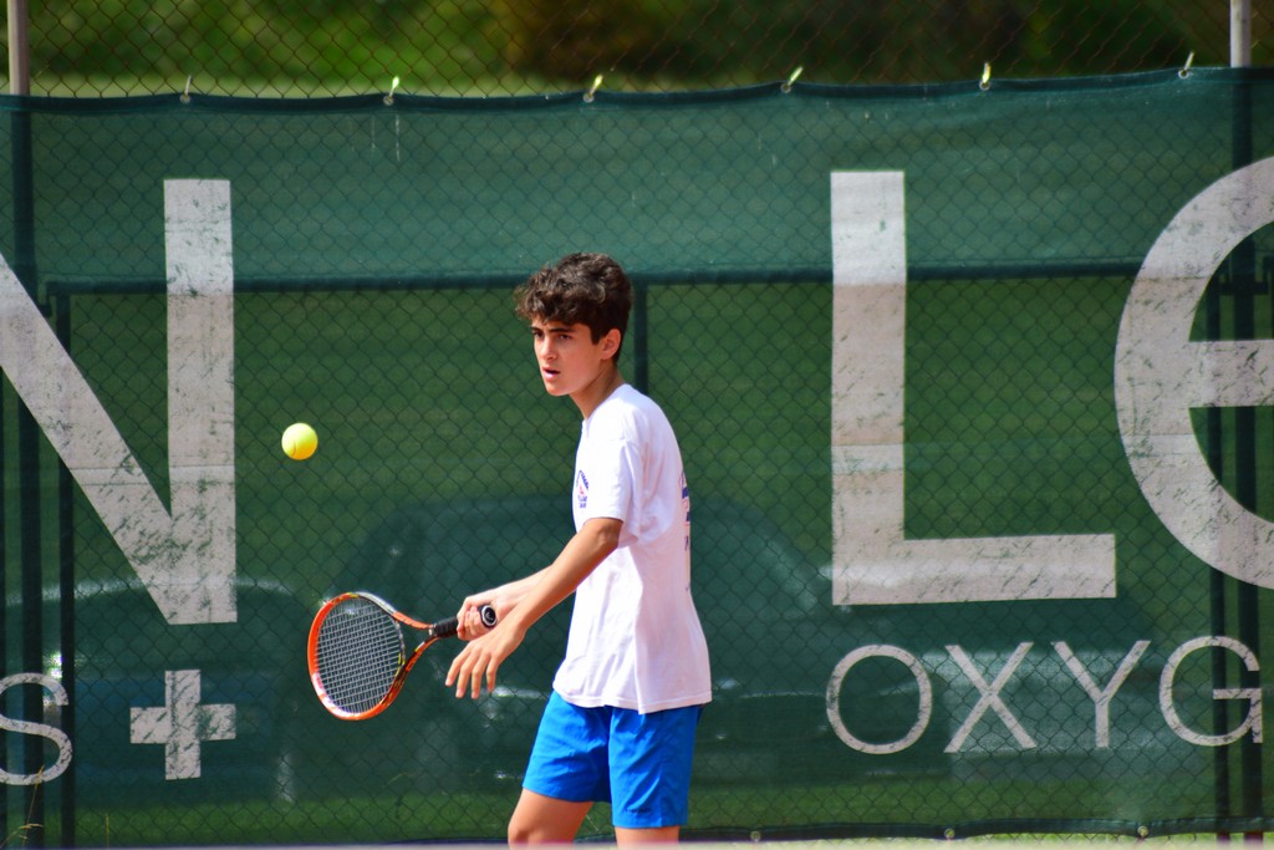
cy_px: 425
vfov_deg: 3.7
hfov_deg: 5.5
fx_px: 13272
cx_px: 637
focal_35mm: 375
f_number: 5.6
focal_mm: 250
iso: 200
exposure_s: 1/1000
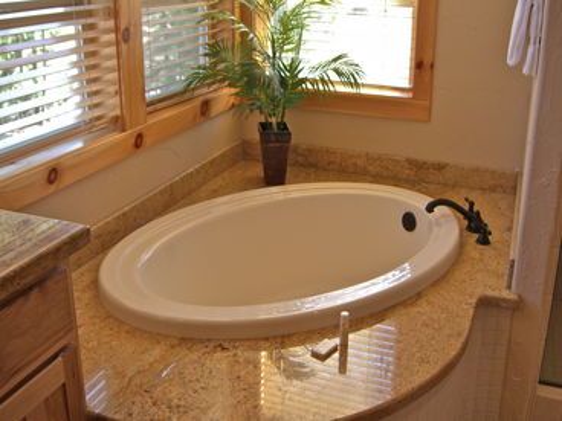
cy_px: 210
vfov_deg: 37.7
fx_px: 617
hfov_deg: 49.0
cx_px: 281
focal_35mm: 38
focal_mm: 7.9
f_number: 2.8
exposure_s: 1/100
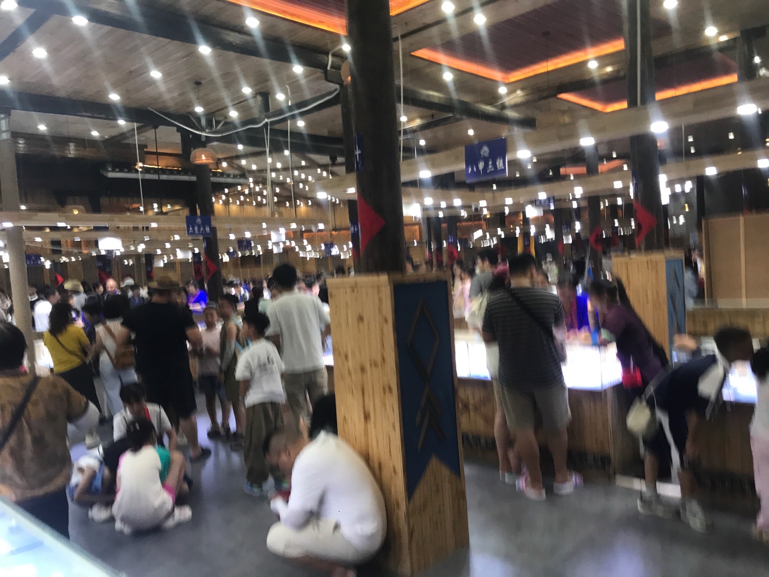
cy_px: 288
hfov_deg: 63.4
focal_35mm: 28
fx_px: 622
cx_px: 384
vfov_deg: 49.7
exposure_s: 1/33
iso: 40
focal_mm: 3.99
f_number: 1.8
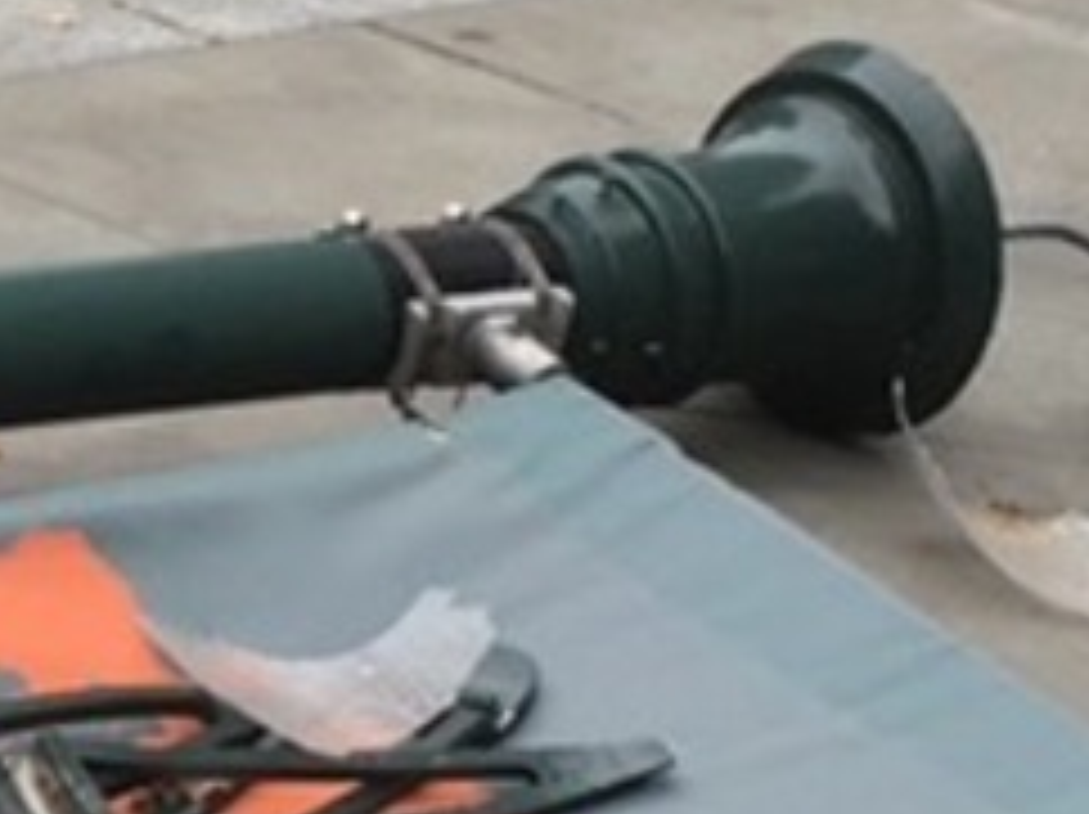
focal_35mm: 192
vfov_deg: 7.7
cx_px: -846
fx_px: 6034
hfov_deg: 9.8
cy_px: 724
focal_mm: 4.15
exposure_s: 1/238
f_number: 2.2
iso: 25
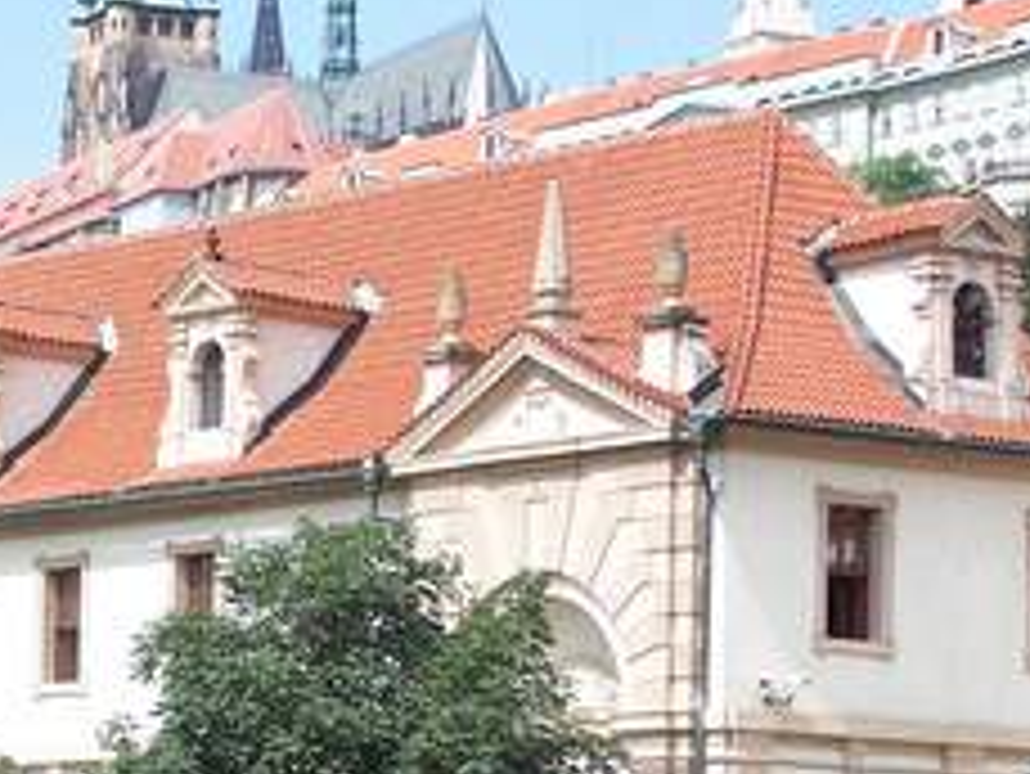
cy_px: 1044
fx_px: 4912
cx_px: 40
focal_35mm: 165
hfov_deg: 11.9
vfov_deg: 8.8
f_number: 3.2
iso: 64
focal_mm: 12.6
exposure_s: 1/640
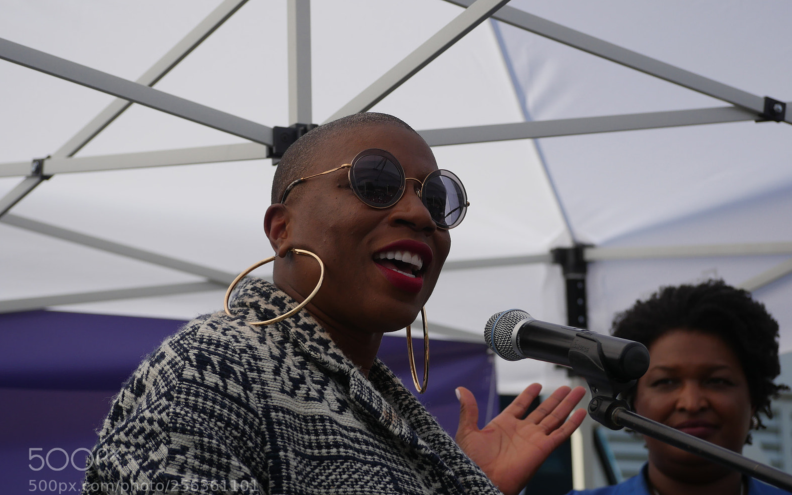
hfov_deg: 16.8
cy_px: 226
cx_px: 397
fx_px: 2677
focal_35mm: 124
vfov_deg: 10.6
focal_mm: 58
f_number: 4.4
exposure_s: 1/2000
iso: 200
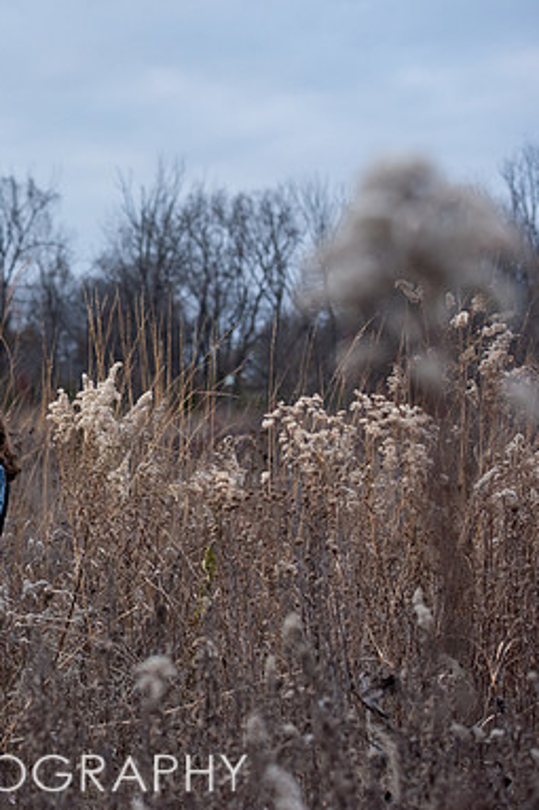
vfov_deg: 17.8
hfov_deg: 11.7
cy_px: 371
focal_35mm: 115
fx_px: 2585
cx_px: -96
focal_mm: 70
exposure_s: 1/250
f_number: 5
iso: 800
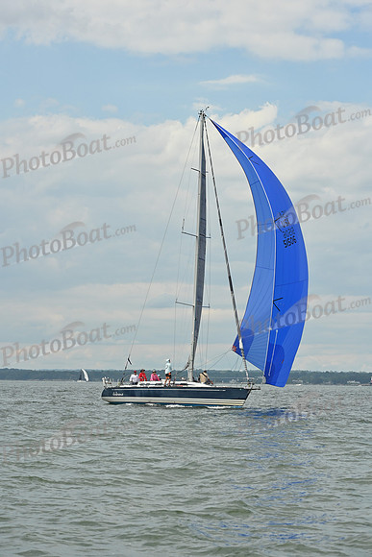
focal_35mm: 98
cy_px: 278
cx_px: 186
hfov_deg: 14.0
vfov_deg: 20.8
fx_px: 1518
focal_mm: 98
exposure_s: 1/1600
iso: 320
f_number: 9
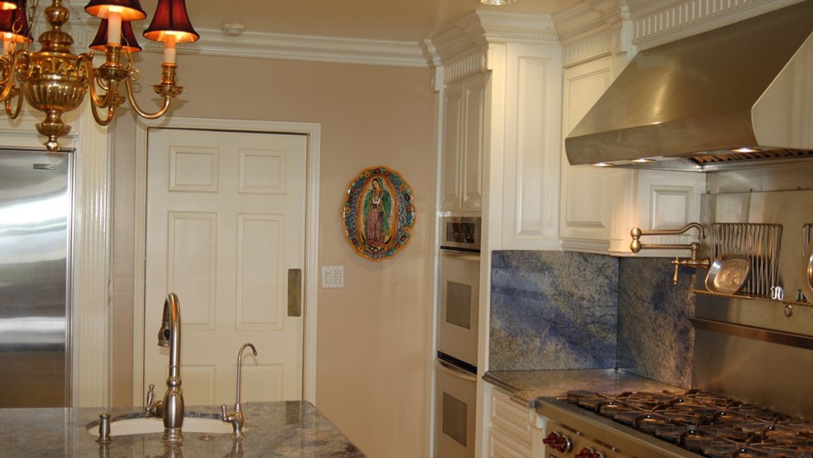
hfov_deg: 41.7
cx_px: 411
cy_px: 249
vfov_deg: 24.2
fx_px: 1068
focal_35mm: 50
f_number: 3.3
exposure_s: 1/60
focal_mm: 31
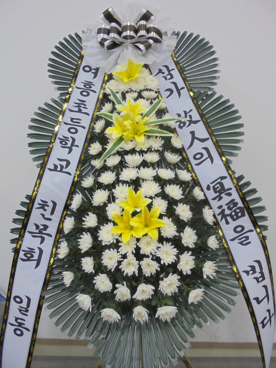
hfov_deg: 53.1
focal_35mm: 26
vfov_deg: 67.3
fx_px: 276
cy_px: 184
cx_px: 138
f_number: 3.5
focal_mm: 4.6
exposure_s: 1/30
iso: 160
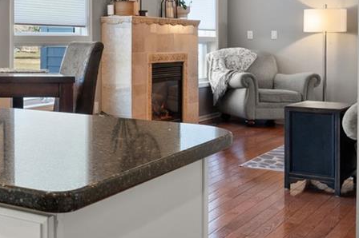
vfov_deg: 21.1
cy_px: 81
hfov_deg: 27.7
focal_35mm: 64
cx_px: -70
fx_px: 638
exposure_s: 1/2.5
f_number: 11
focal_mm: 14
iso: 100
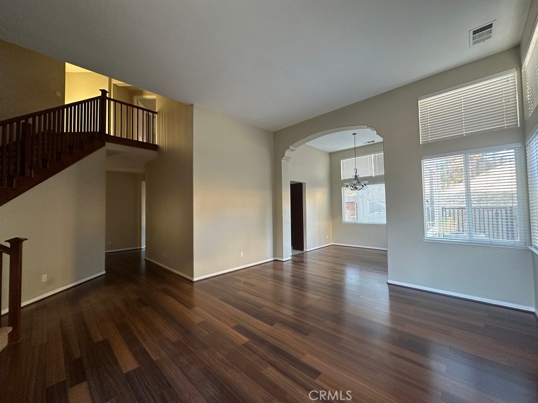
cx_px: 269
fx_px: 218
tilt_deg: +3.0
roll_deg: +0.4
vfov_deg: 85.7
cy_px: 202
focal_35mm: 14
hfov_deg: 102.1
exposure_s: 1/65
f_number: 2.2
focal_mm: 2.22
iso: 320
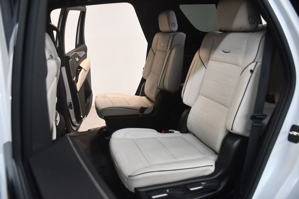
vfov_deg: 47.9
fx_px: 224
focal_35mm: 27
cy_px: 100
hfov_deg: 67.4
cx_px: 150
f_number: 3.5
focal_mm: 18
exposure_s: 1/125
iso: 2200
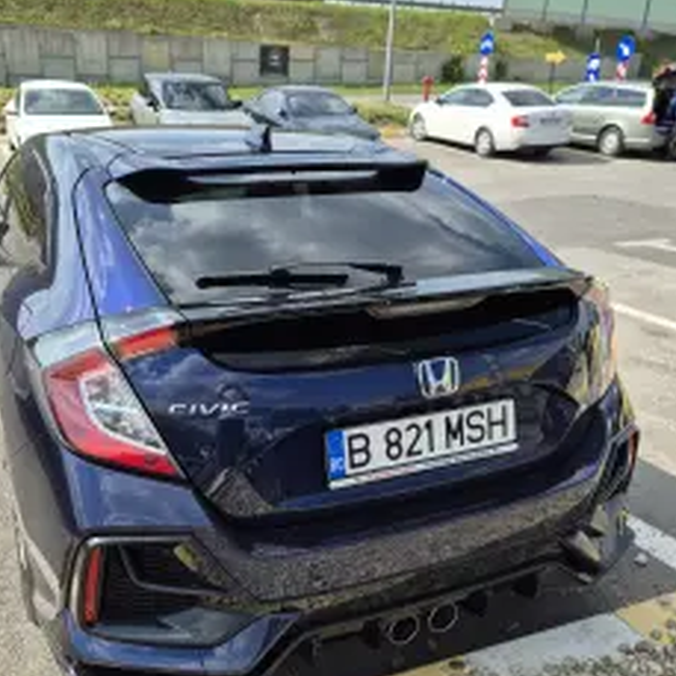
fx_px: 707
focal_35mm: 32
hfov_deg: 50.7
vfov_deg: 51.0
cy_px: 381
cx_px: 263
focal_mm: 5.4
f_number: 1.8
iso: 25
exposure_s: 1/1148
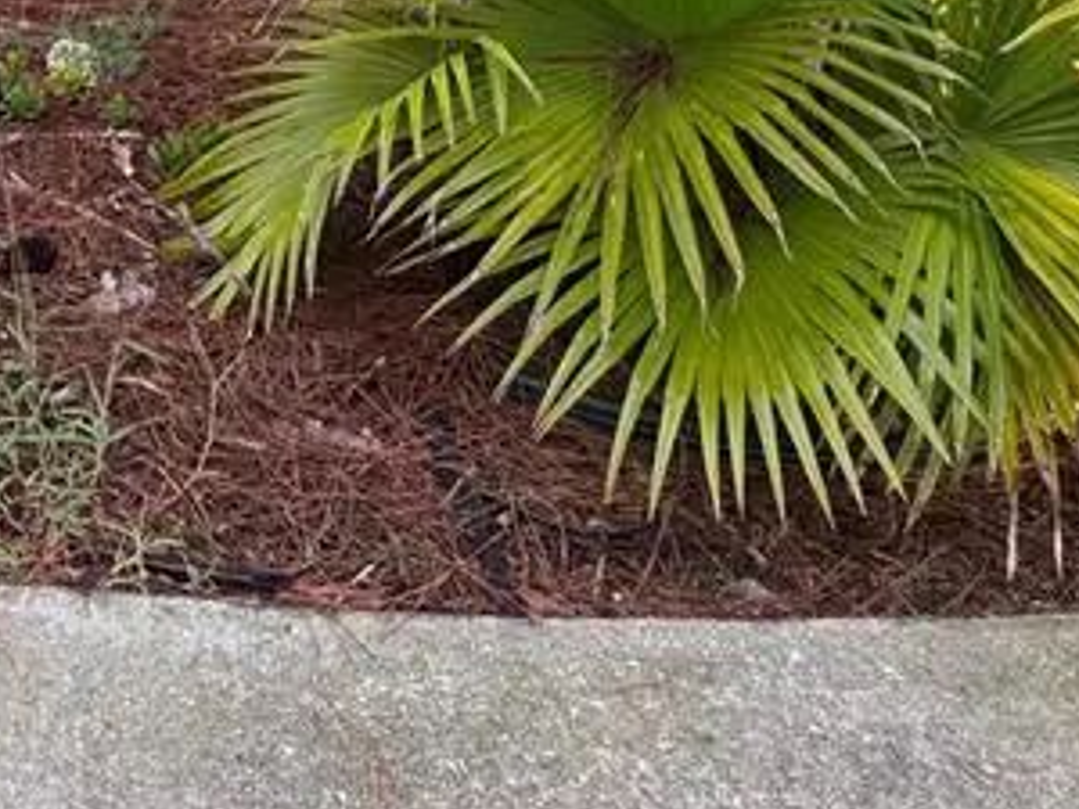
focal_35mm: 82
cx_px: -104
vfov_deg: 16.1
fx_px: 2556
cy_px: -478
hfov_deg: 22.5
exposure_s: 1/195
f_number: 1.78
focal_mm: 6.76
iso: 125
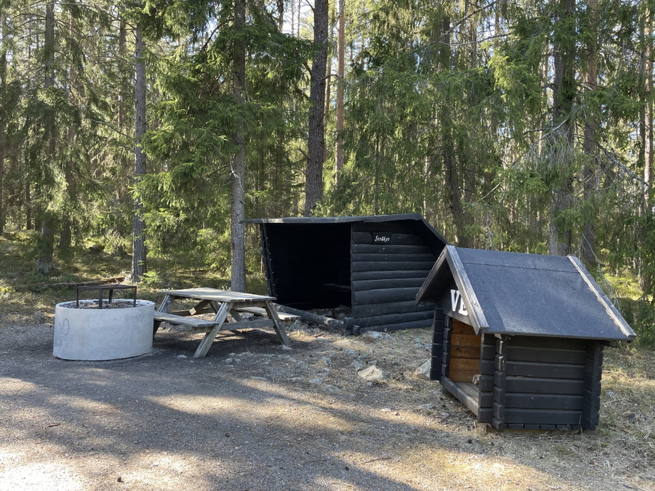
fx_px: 492
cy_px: 246
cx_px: 328
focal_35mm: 26
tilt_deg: +0.6
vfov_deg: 53.1
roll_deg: -0.8
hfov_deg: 67.3
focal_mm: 4.2
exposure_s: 1/121
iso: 64
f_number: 1.6
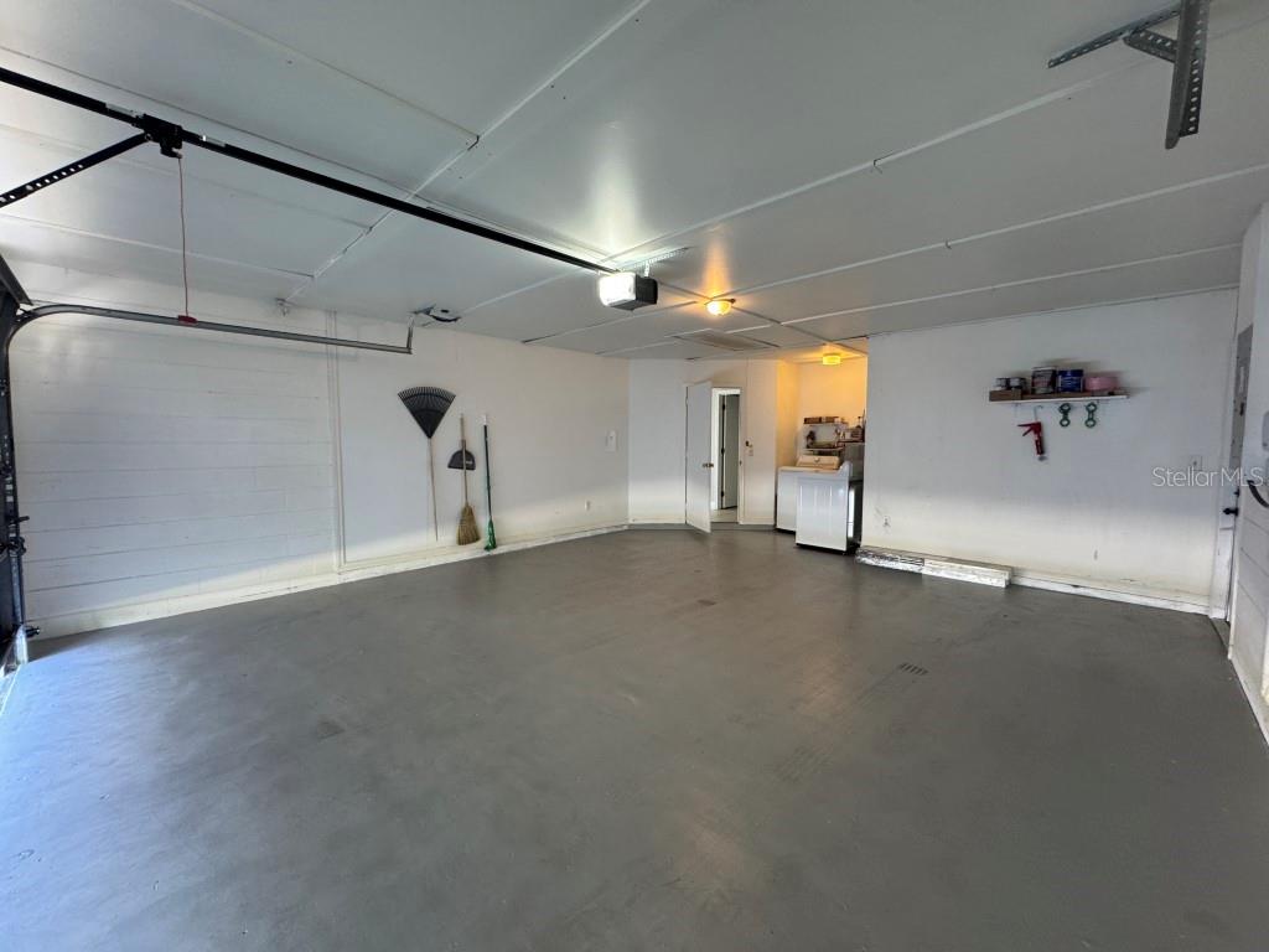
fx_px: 513
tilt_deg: -4.3
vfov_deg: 85.7
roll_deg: -0.5
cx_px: 634
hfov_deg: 102.1
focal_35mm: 14
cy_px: 476
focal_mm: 2.22
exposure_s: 1/60
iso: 250
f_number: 2.2
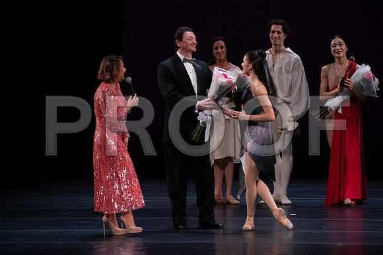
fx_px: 4256
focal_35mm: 400
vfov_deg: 3.4
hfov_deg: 5.2
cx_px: 192
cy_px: 128
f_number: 14
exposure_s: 1/320
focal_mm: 400
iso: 12800
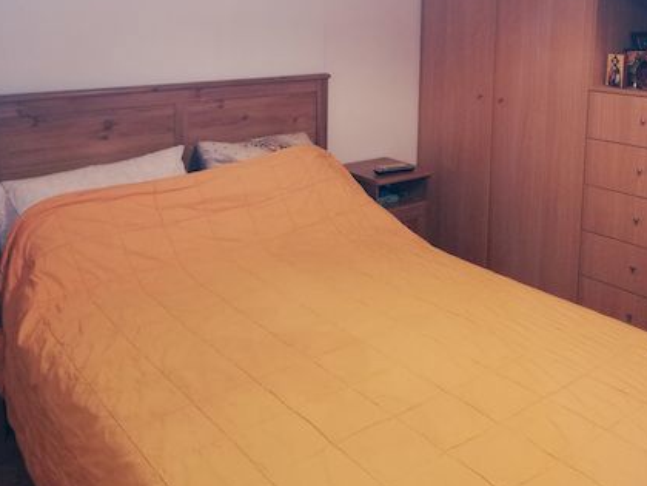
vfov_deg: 37.1
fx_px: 692
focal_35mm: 37
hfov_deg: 50.1
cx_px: 324
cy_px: 85
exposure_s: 1/33.3
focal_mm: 3.81
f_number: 2.2
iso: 320
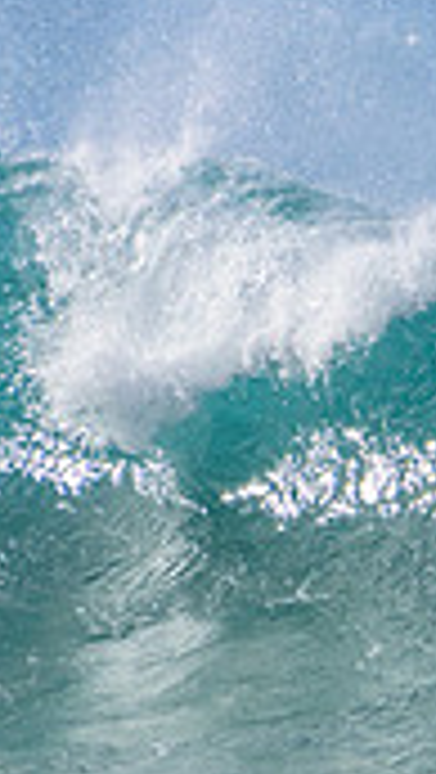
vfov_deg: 0.8
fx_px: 54379
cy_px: 520
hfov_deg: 0.5
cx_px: 1191
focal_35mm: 2651
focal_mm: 500
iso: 250
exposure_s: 1/2000
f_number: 5.6
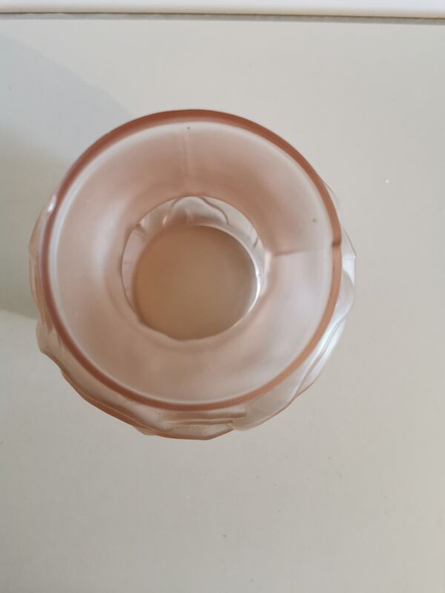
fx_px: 463
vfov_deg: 65.3
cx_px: 222
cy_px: 296
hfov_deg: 51.4
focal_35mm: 27
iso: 250
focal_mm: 5.56
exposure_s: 1/50
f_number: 1.6
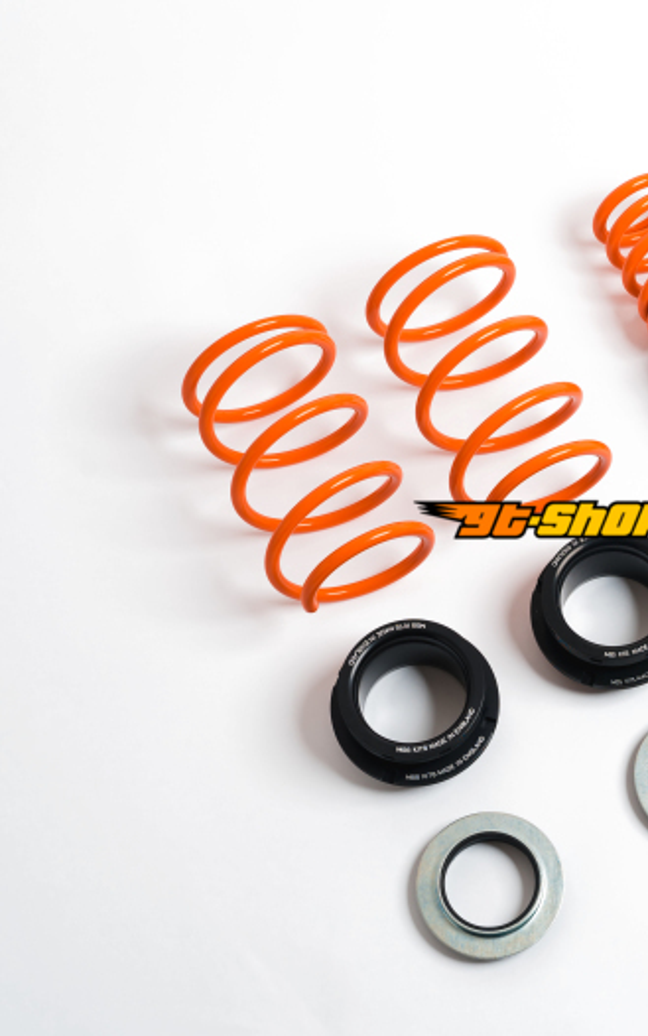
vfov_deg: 33.0
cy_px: 521
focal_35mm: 62
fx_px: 1751
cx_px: 567
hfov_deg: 20.6
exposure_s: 1/250
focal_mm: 40
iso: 50
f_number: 8
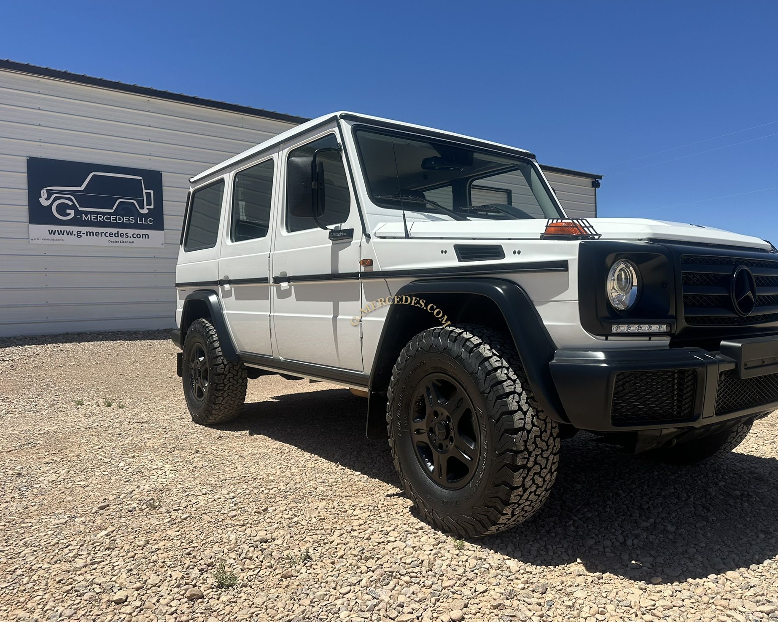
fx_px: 599
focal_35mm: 26
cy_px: 300
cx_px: 422
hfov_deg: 65.9
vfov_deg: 54.9
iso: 80
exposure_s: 1/6623
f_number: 1.78
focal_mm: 6.86
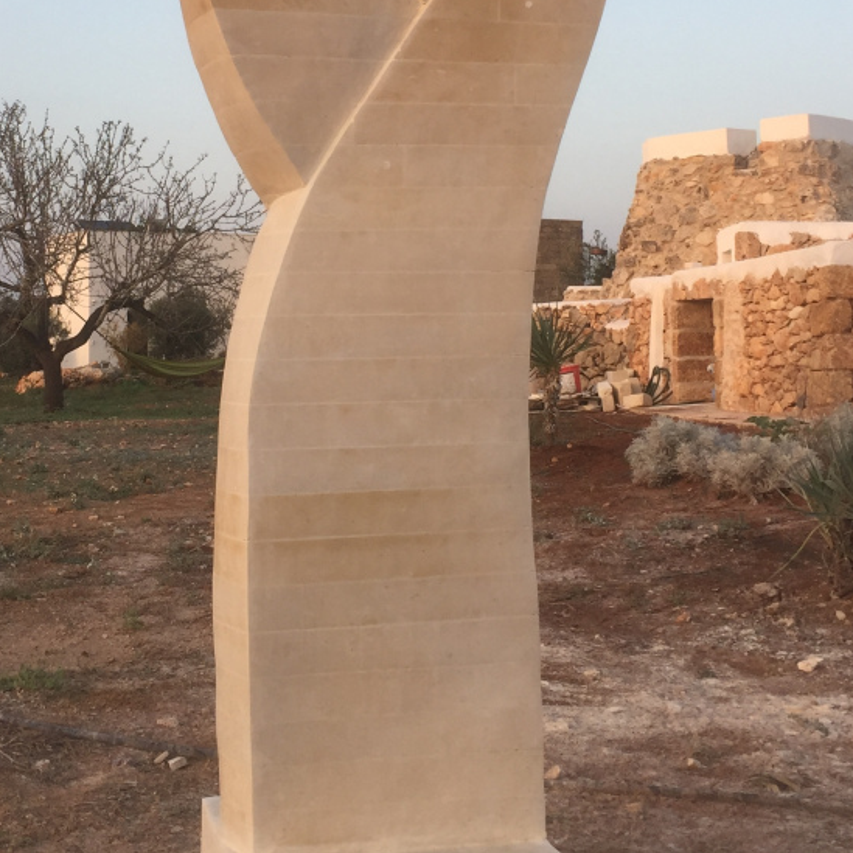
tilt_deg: +3.8
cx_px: 357
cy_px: 213
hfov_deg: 30.5
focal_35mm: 56
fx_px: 1561
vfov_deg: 30.1
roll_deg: -0.5
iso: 32
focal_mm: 4.15
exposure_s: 1/324
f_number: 2.2
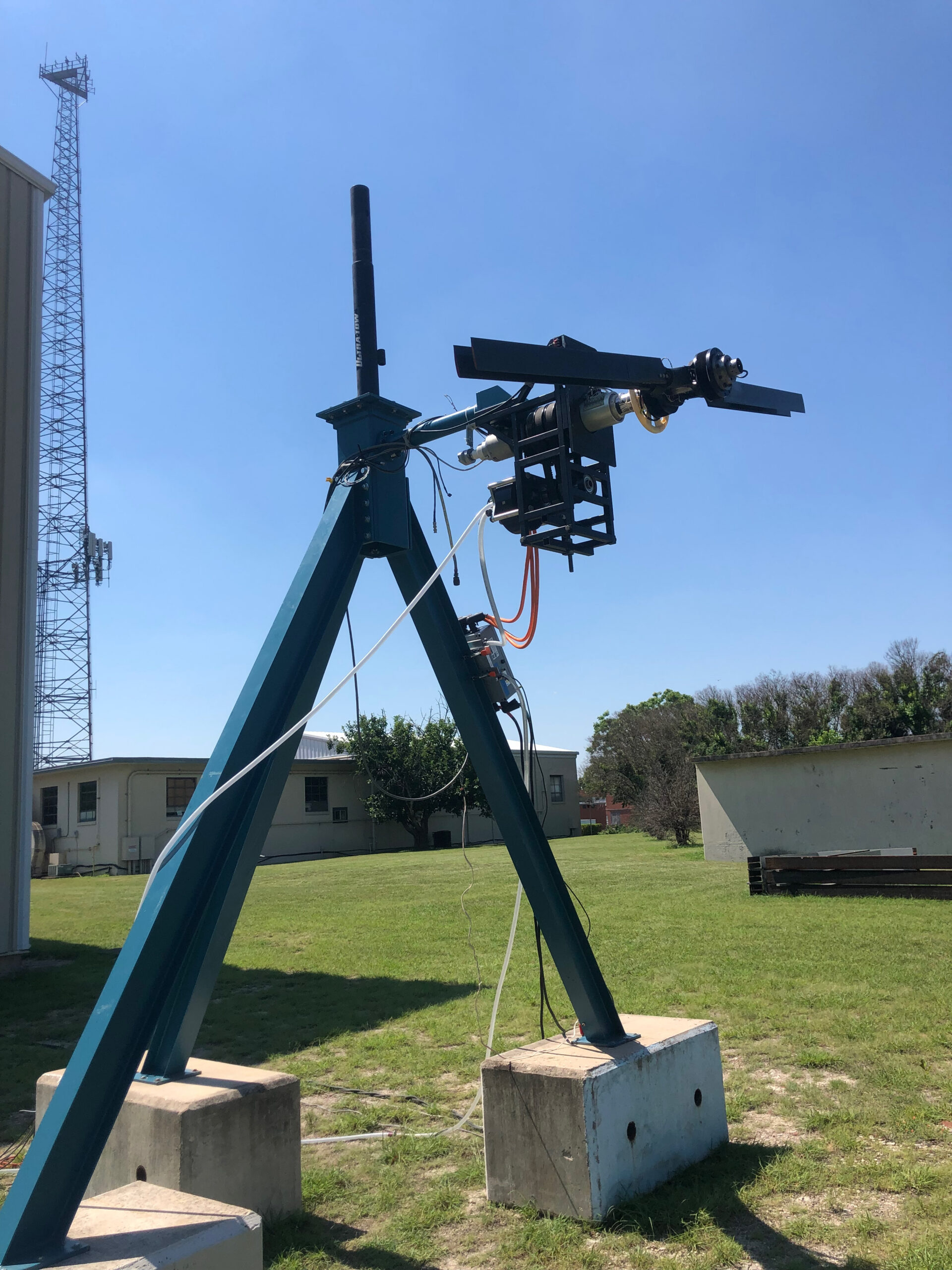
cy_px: 635
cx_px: 476
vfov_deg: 63.4
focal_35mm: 28
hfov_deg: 49.7
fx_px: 1027
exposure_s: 1/2667
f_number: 1.8
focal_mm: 3.99
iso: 25
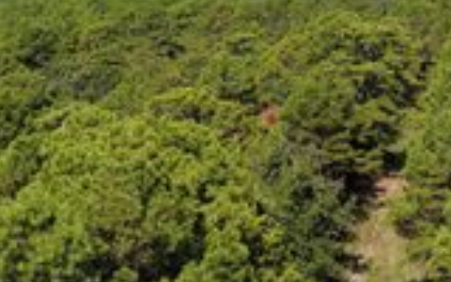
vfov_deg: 14.7
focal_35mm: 89
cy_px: 145
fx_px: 1094
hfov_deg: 23.1
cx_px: 316
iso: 125
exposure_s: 1/1250
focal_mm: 14.45
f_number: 2.8
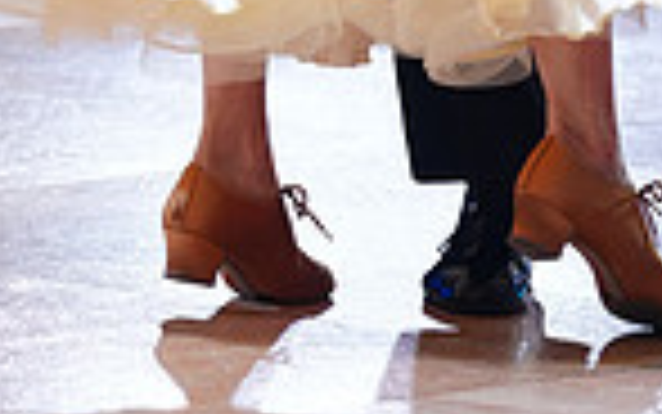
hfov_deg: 5.2
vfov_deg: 3.2
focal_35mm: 401
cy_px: -684
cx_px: 466
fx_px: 7237
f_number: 2.8
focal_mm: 100
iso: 800
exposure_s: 1/500
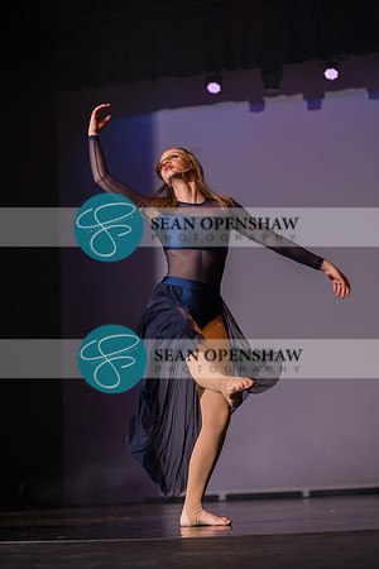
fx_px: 1105
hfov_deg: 19.5
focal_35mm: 70
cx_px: 190
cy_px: 284
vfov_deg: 28.8
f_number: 3.2
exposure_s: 1/500
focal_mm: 70
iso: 400
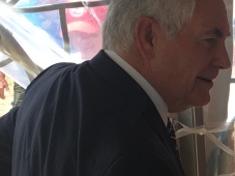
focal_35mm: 131
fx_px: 889
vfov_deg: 11.3
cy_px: 137
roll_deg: +0.0
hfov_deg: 13.8
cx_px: 392
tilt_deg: -4.9
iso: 25
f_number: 2.2
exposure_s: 1/279
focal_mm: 4.15
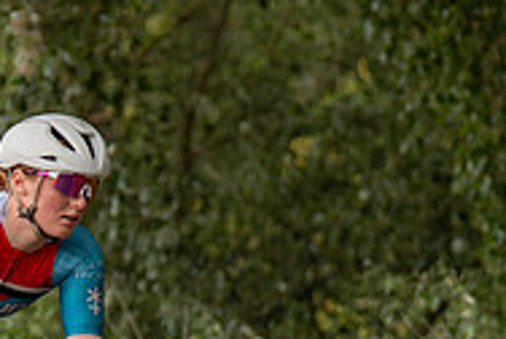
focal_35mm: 488
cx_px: -88
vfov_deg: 2.8
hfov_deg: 4.2
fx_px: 6870
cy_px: 467
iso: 400
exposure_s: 1/1000
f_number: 2.8
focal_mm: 98
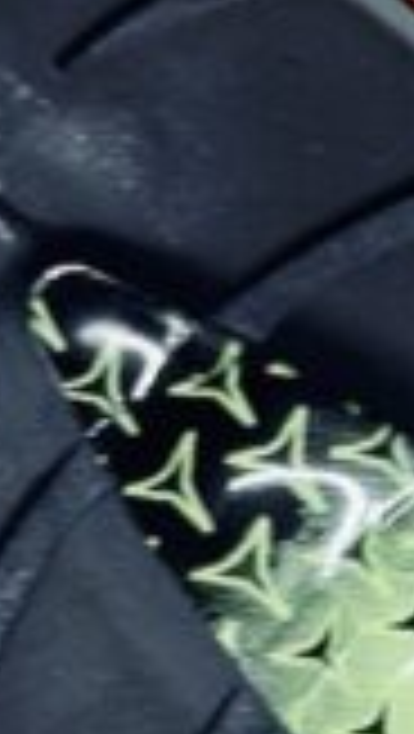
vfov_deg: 7.1
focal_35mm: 299
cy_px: 1155
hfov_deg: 4.0
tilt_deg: -59.0
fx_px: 5820
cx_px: 855
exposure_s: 1/100
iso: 100
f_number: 1.78
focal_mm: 6.86
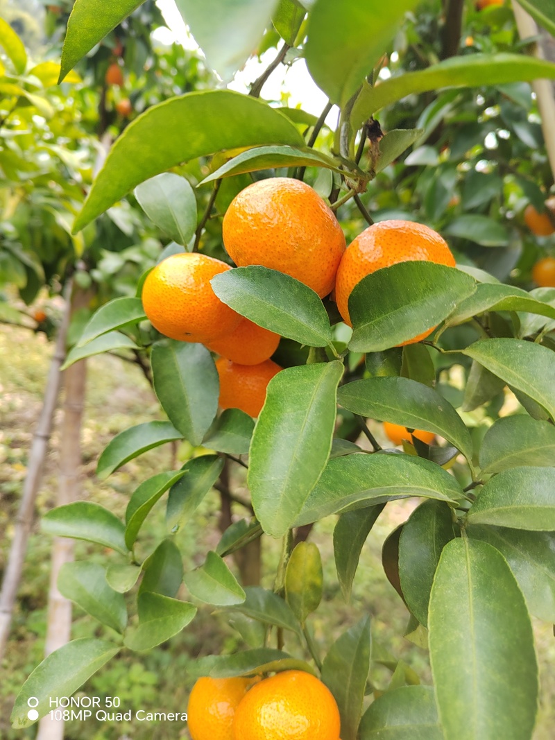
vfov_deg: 73.9
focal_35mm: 23
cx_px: 278
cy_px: 370
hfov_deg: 58.9
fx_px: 492
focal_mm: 5.52
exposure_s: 1/100
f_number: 1.9
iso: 169
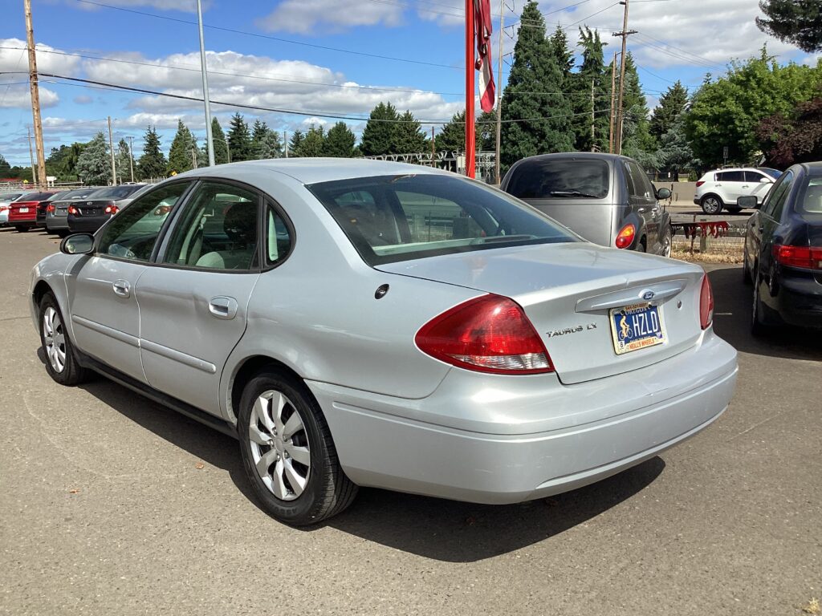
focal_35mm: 31
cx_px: 411
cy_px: 308
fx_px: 736
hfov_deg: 58.4
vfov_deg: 45.4
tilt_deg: -11.4
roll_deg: +1.8
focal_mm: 3.3
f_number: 2.4
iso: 25
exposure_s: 1/1597
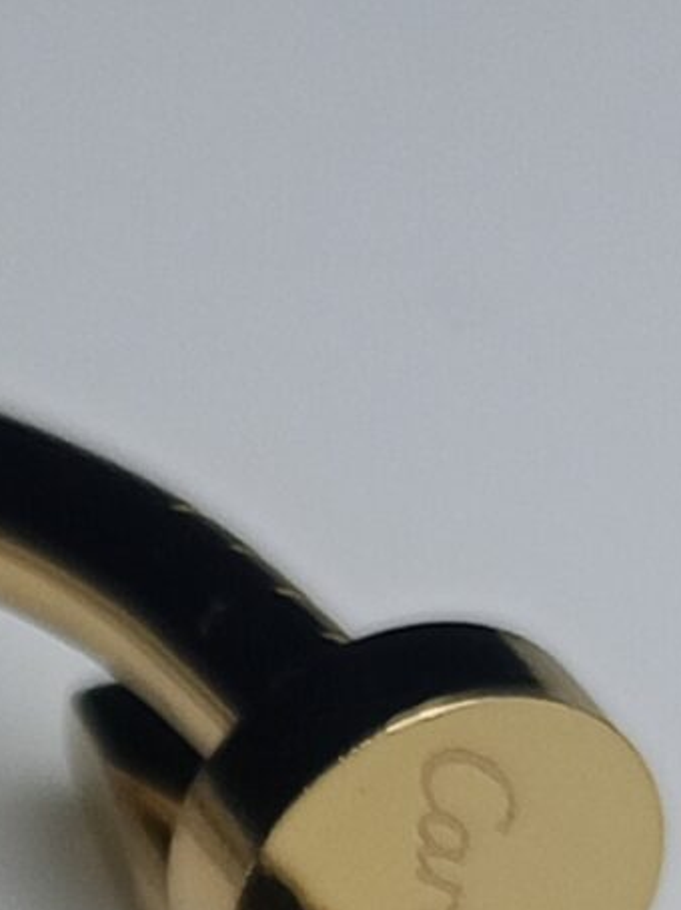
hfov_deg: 6.6
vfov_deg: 8.7
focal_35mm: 220
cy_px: 1569
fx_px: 5776
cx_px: -591
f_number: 1.8
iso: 50
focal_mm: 3.98
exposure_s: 1/451
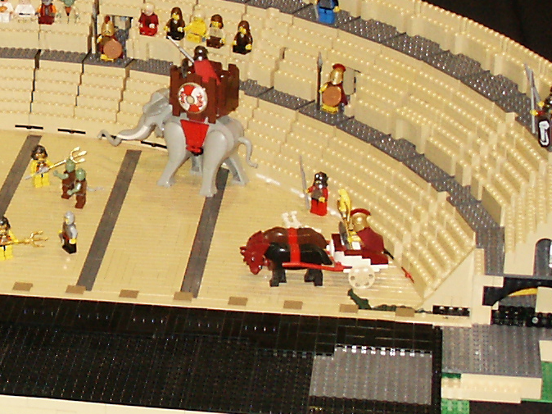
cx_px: -53
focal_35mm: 118
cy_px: 113
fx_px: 1881
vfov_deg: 12.5
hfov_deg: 16.2
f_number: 3
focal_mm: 7.18
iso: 200
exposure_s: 1/45
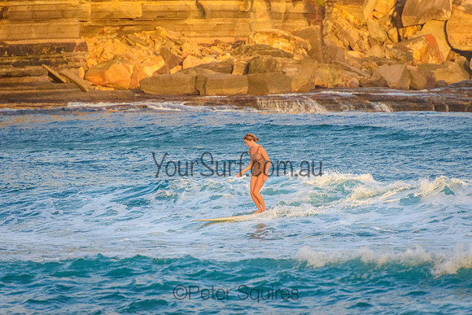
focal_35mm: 615
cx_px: 236
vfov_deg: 2.2
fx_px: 8062
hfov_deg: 3.4
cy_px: 158
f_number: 5.6
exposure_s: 1/1600
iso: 1800
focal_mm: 400
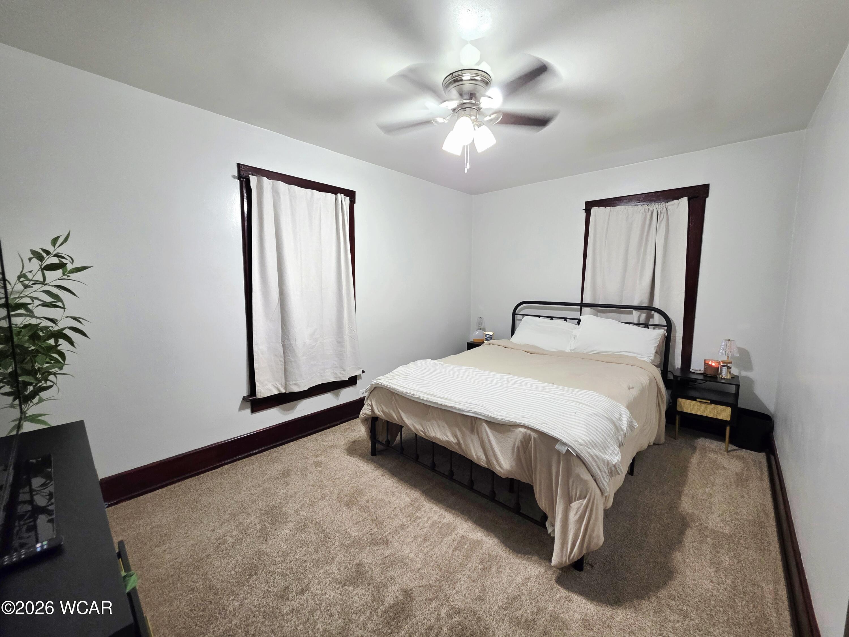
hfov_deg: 106.2
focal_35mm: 13
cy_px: 318
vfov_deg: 89.9
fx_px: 319
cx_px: 424
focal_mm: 2.2
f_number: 1.9
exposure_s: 1/60.2
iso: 250
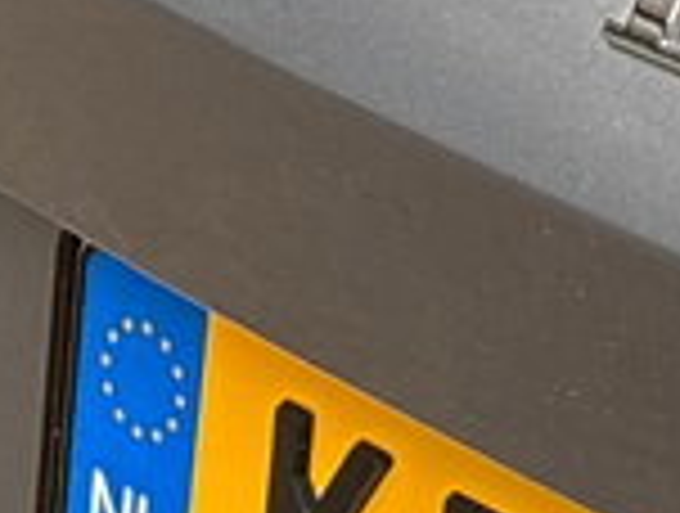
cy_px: 76
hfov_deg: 7.4
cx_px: 1076
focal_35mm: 261
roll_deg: +0.9
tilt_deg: -28.9
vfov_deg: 5.7
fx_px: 5139
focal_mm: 5.96
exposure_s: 1/109
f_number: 1.6
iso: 50
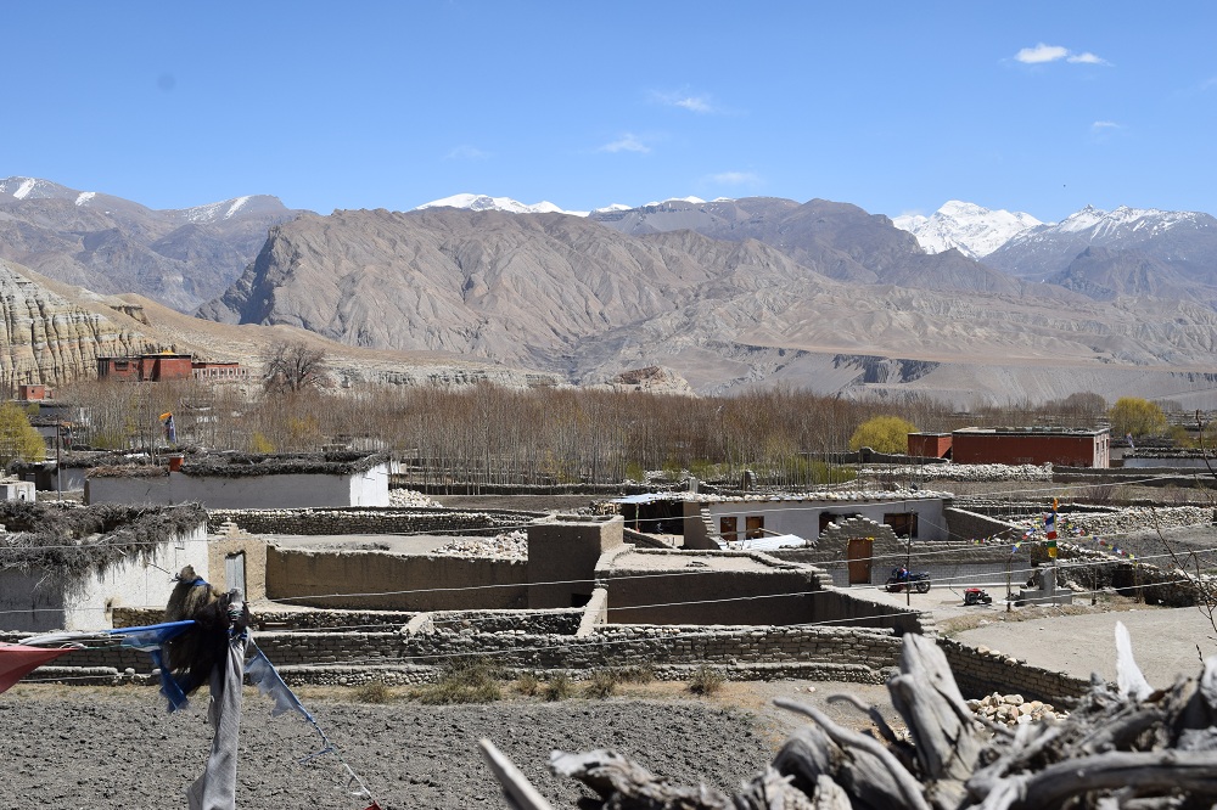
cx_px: 608
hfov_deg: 46.4
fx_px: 1419
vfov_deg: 31.9
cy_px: 405
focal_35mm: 42
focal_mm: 28
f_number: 11
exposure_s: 1/500
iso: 200
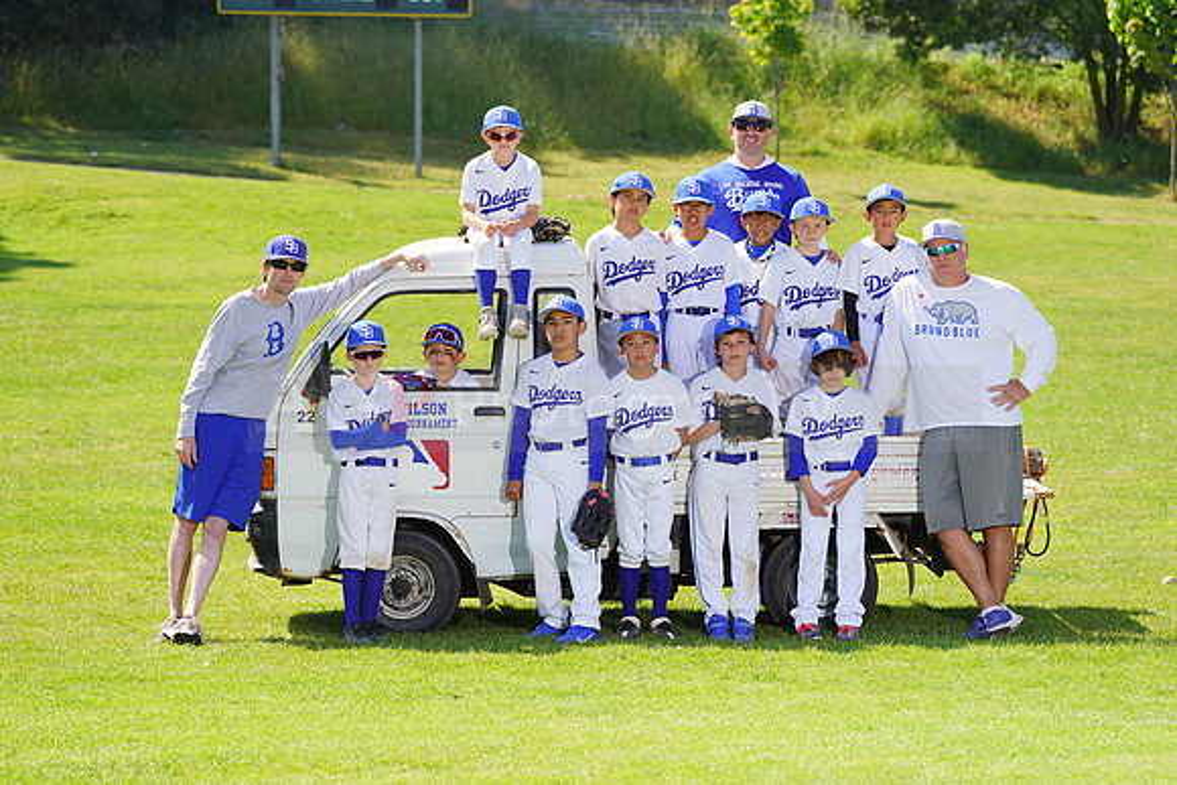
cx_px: 588
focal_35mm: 148
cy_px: 392
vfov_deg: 9.3
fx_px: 4840
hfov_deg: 13.9
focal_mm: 148
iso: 100
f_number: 6.3
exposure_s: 1/250
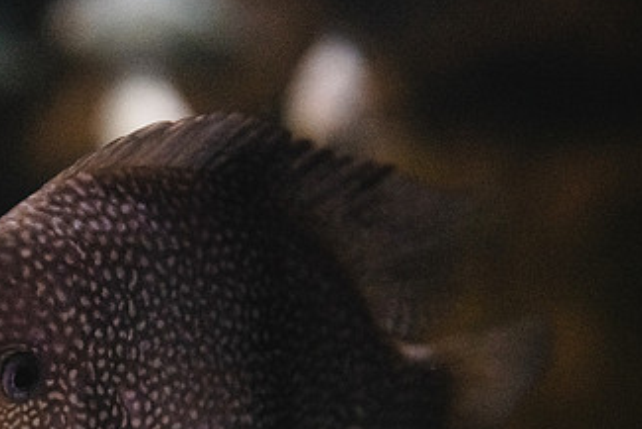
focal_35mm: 100
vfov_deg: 13.6
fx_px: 1784
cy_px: 361
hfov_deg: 20.2
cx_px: 119
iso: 12800
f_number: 3.2
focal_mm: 56
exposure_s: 1/80
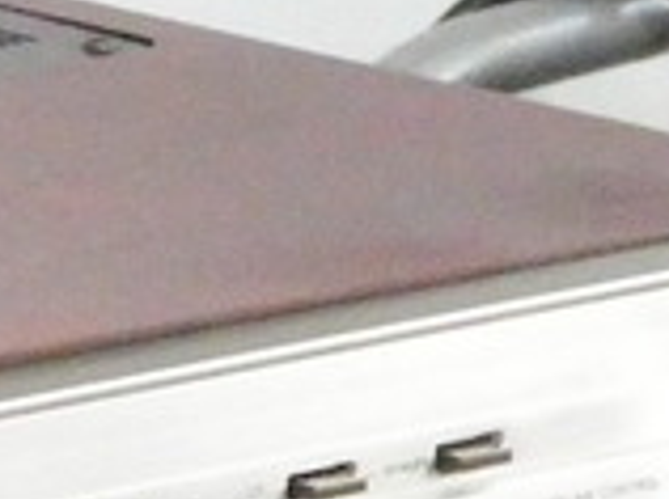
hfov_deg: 3.6
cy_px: 795
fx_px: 10555
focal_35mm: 547
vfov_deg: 2.7
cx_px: -716
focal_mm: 16.1
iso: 3200
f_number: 4.9
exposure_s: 1/125
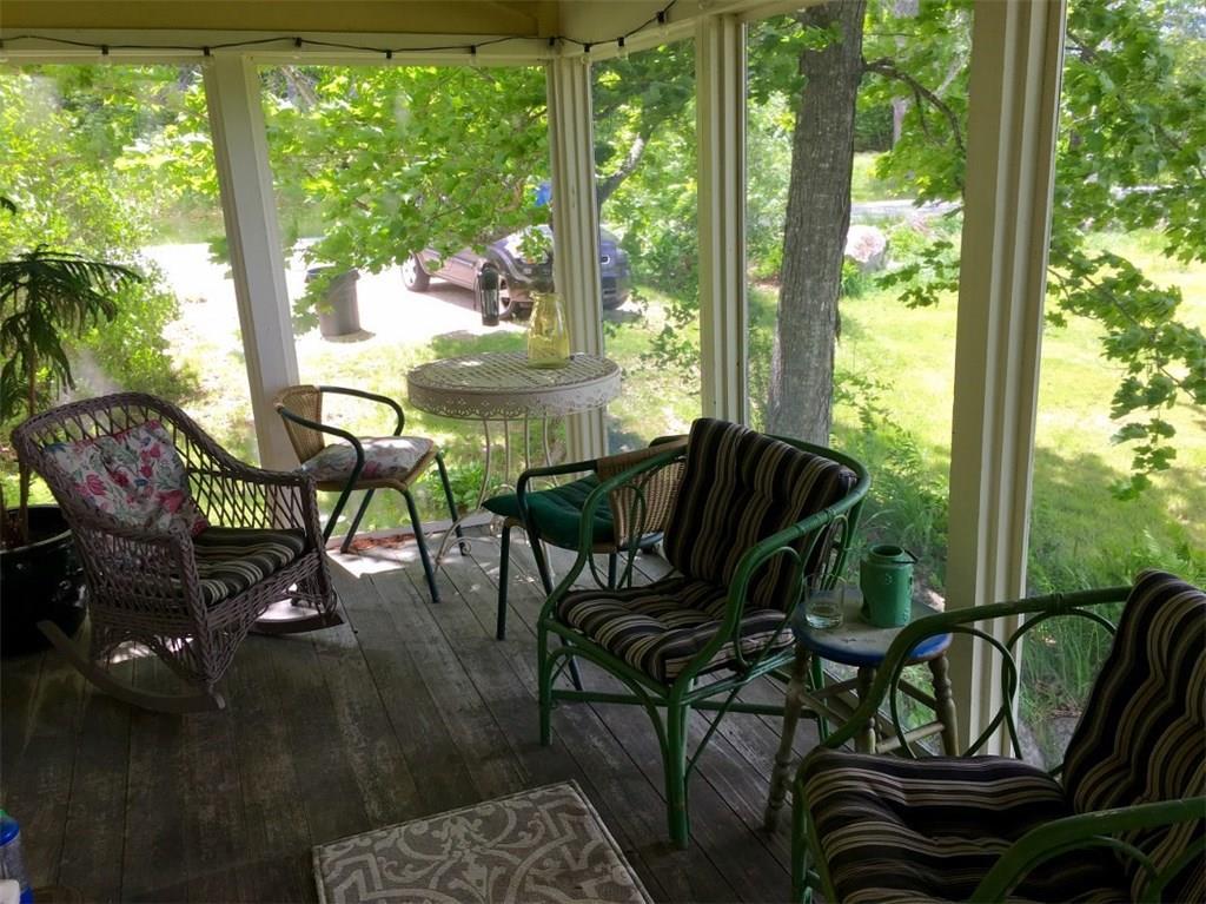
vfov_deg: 48.2
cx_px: 603
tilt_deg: -15.7
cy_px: 452
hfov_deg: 61.7
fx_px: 1010
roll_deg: +2.6
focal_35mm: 29
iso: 25
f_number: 2.2
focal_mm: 4.15
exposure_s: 1/126
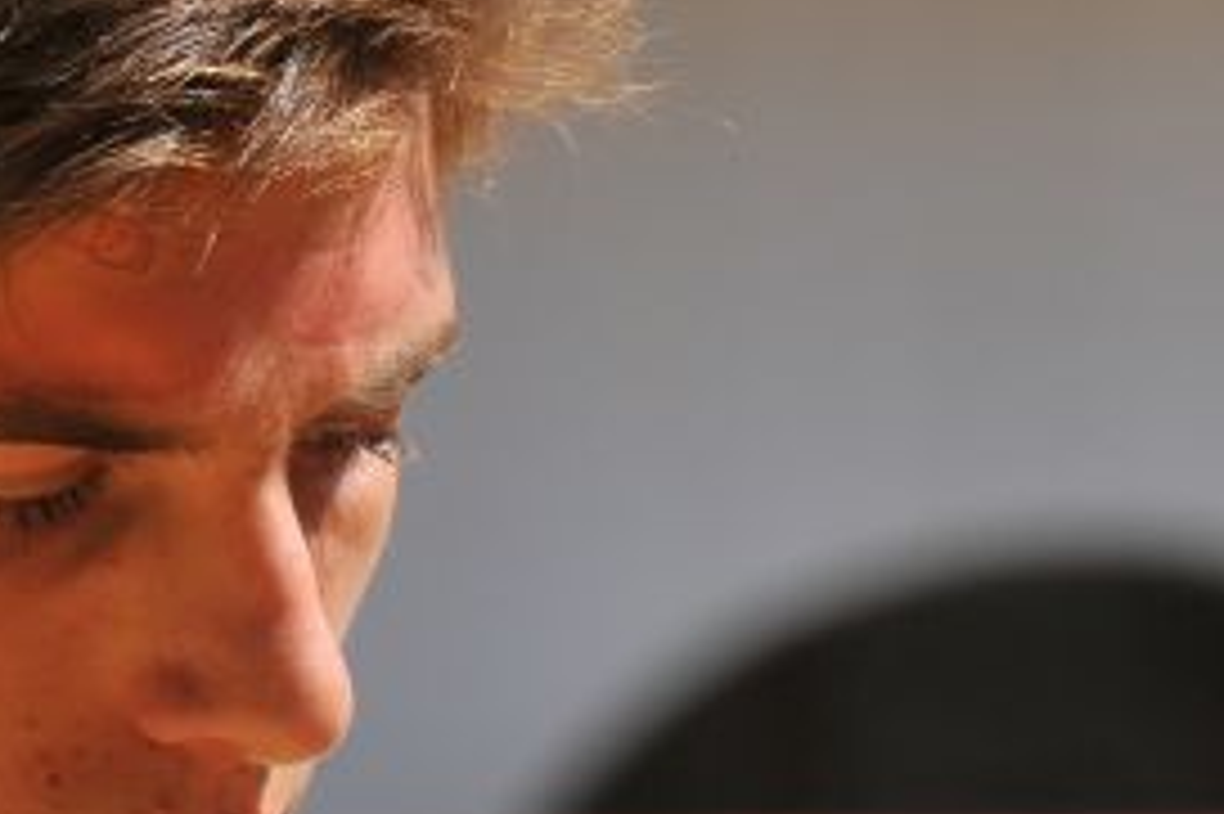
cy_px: 576
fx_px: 40230
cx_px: 400
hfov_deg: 1.7
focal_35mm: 1184
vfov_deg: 1.2
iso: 200
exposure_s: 1/350
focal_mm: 210
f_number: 9.5
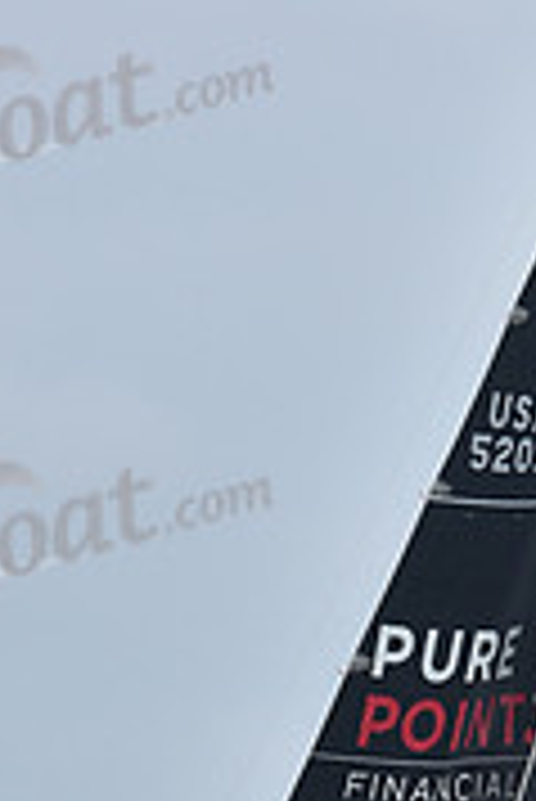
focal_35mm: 280
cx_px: 507
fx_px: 6241
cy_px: 729
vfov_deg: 7.3
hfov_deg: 4.9
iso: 250
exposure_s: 1/800
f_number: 9
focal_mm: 86
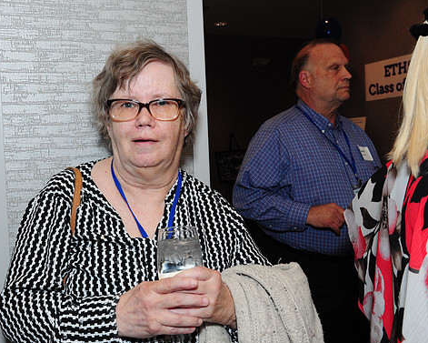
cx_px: 187
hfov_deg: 41.1
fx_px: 570
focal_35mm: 45
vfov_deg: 33.4
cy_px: 174
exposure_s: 1/60
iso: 1000
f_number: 6.3
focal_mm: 26
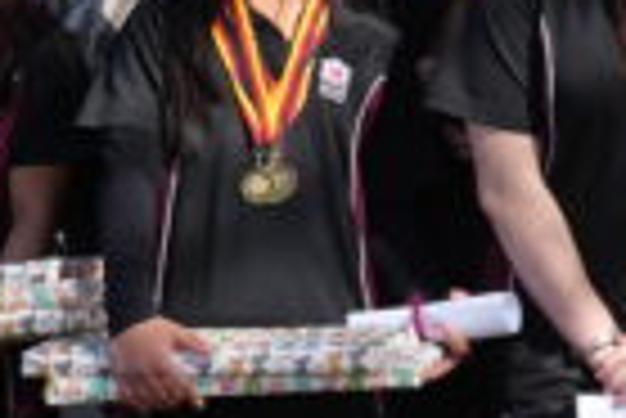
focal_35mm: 243
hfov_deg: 8.1
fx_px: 4234
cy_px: 225
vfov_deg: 5.7
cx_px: 1207
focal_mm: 29.3
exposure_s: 1/500
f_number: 4.5
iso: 100
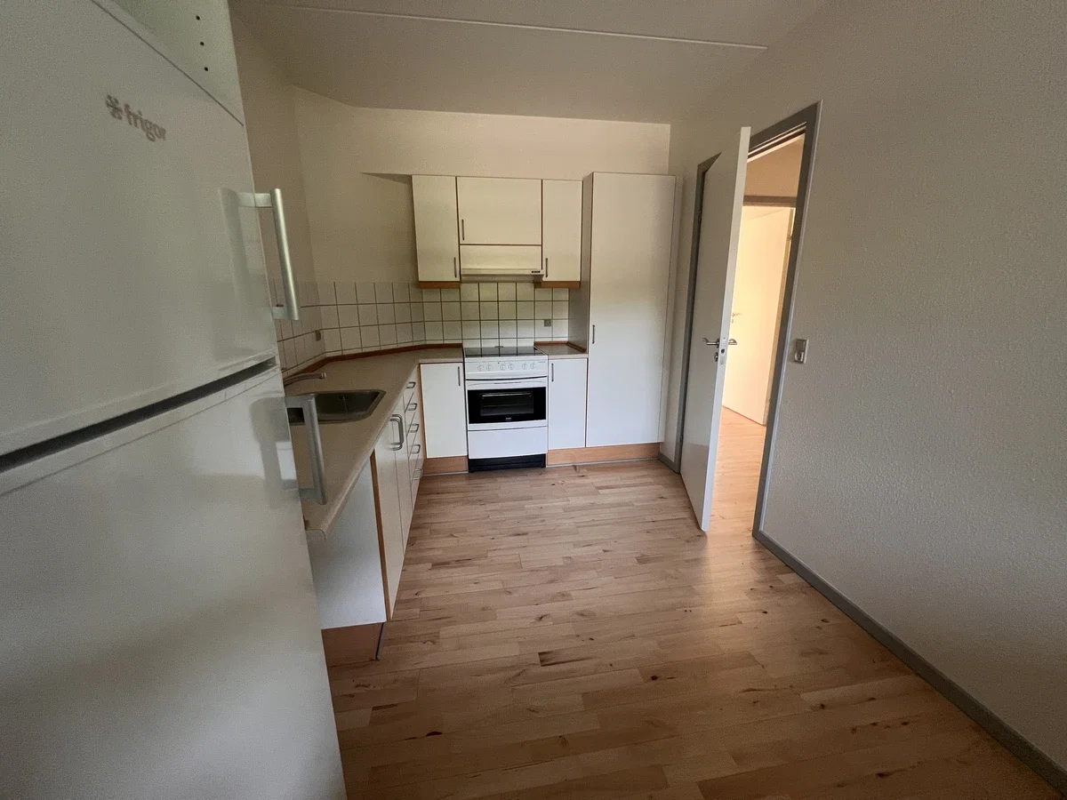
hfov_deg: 106.2
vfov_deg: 89.9
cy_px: 400
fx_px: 401
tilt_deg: -13.3
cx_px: 534
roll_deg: +0.6
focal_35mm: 13
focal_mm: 1.57
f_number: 1.8
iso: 250
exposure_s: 1/60
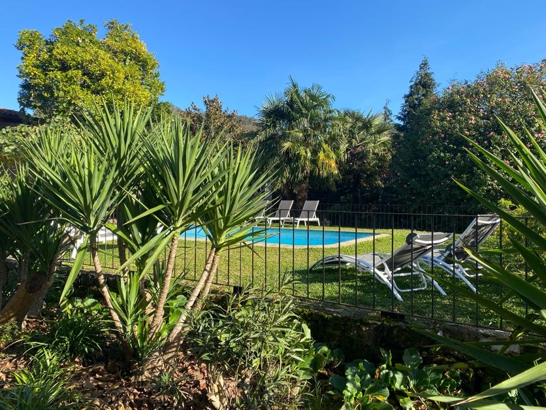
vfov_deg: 53.1
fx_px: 410
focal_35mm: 26
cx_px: 273
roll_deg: -0.5
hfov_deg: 67.3
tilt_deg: -0.9
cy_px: 205
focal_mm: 4.25
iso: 32
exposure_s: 1/1016
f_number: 1.8
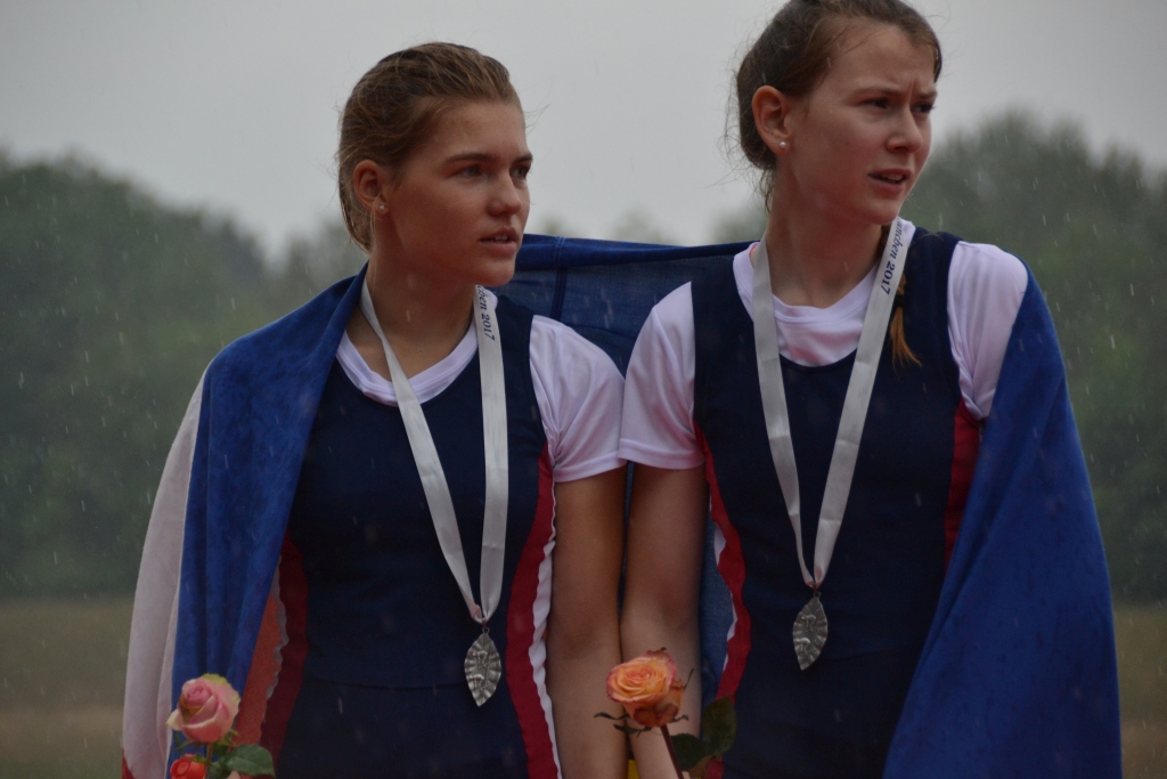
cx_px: 584
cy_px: 390
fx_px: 7294
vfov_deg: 6.1
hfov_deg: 9.1
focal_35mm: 225
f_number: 5.6
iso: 720
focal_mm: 150
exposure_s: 1/500
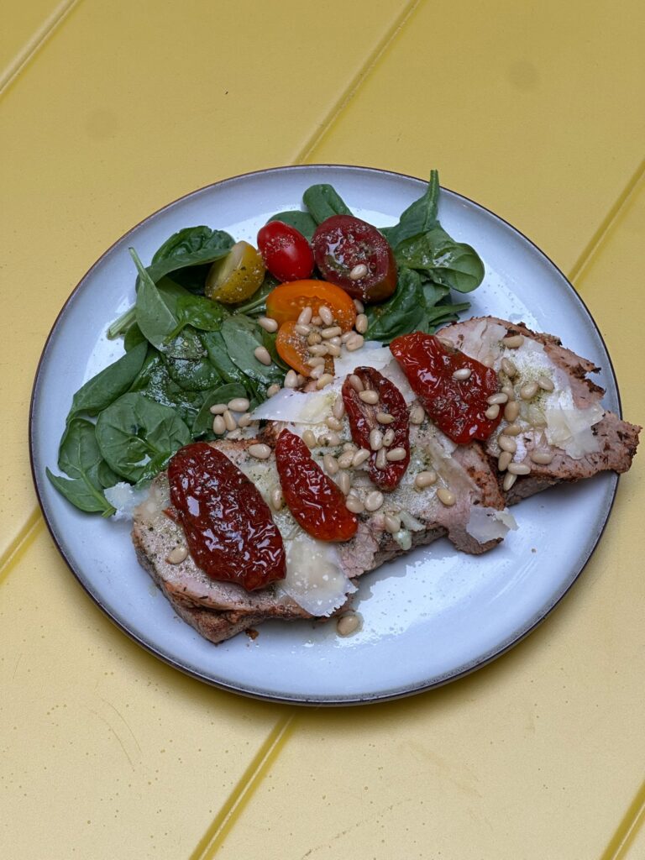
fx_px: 1913
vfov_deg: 25.3
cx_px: 322
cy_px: 430
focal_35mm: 77
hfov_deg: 19.1
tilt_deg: -65.6
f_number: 2.8
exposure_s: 1/100
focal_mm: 9
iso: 64
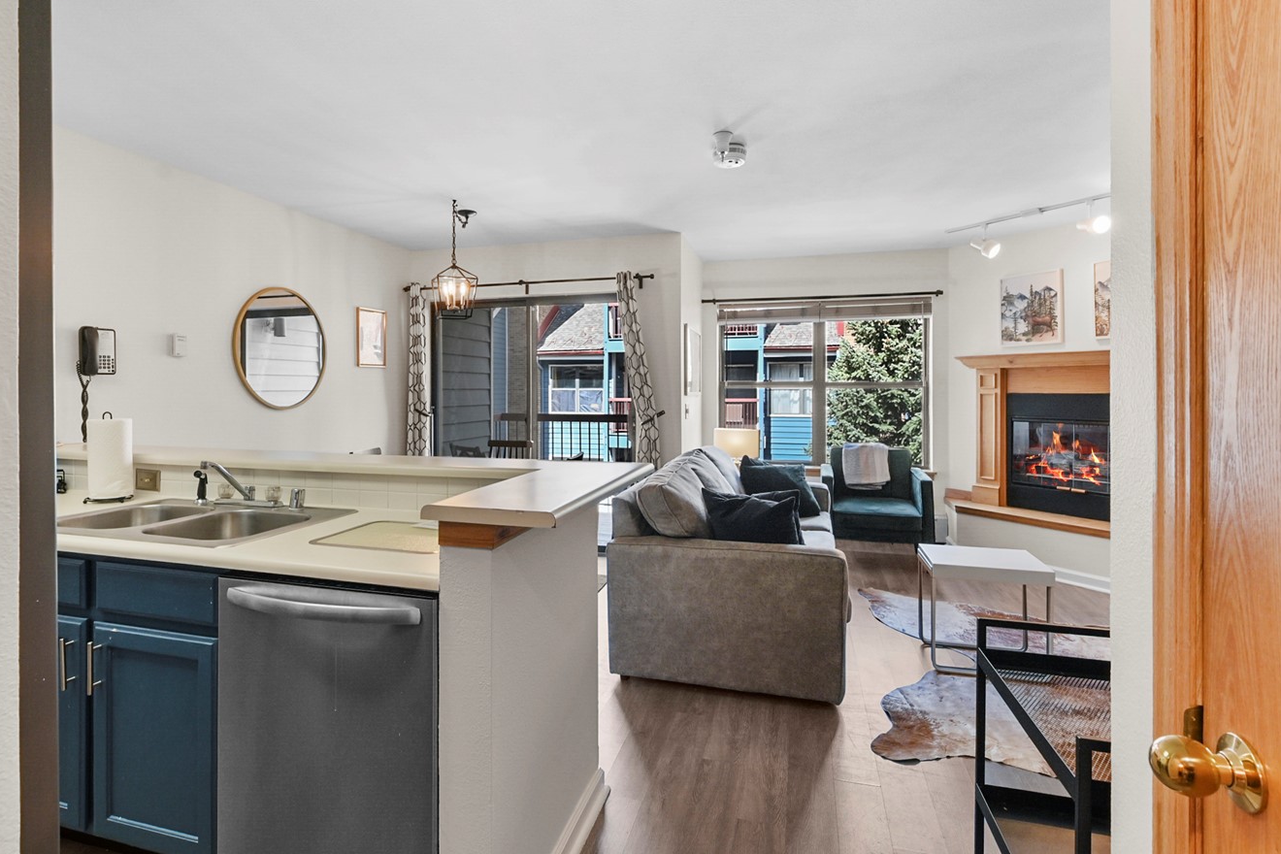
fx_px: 640
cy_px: 394
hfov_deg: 89.9
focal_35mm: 18
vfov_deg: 67.3
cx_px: 595
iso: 400
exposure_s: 1/5
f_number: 8
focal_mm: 14
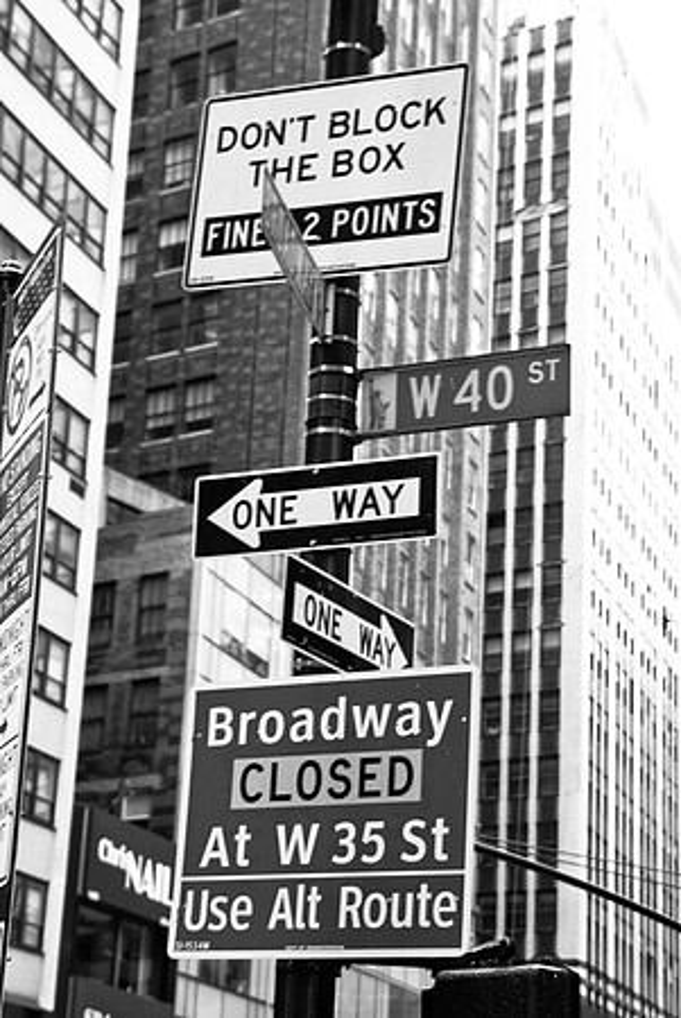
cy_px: 509
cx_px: 340
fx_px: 2378
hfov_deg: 16.3
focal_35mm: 84
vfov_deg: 24.2
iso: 1000
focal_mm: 56
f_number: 4.8
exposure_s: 1/30
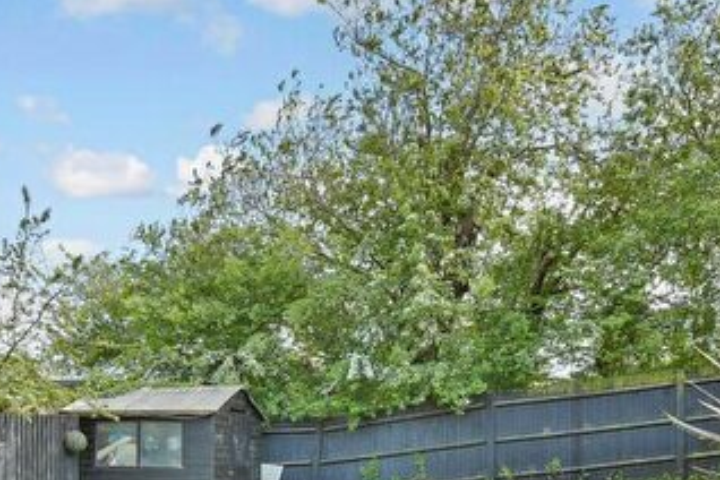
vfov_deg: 36.8
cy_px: 454
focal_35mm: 33
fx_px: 660
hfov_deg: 57.1
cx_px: 394
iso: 500
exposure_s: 1/200
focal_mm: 10
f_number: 7.1
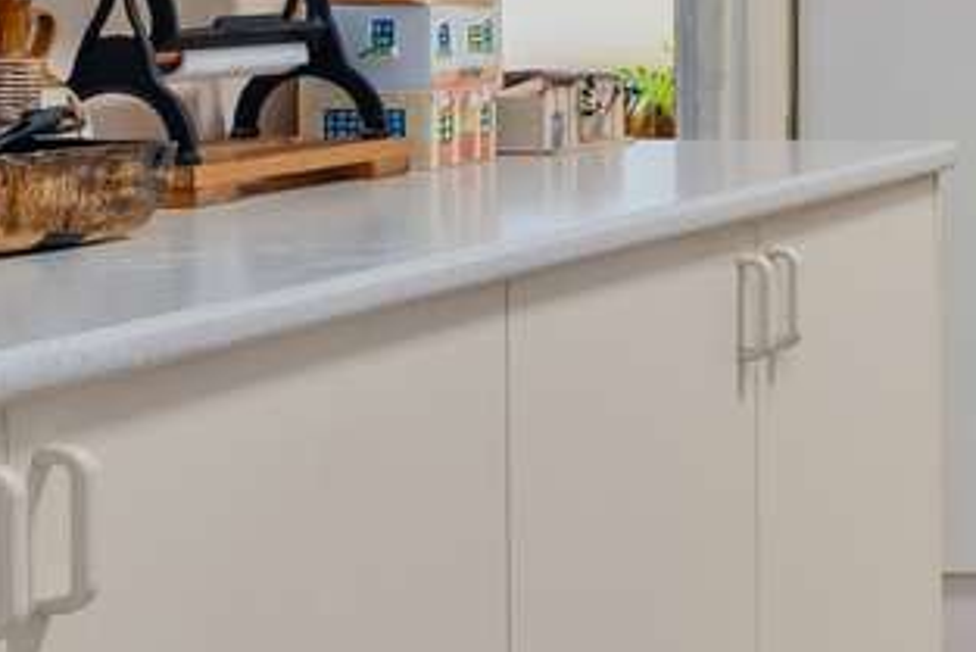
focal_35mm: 98
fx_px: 2658
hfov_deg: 16.0
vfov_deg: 13.7
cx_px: 1977
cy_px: -34
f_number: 7.1
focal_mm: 16
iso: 320
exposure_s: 1/1.25
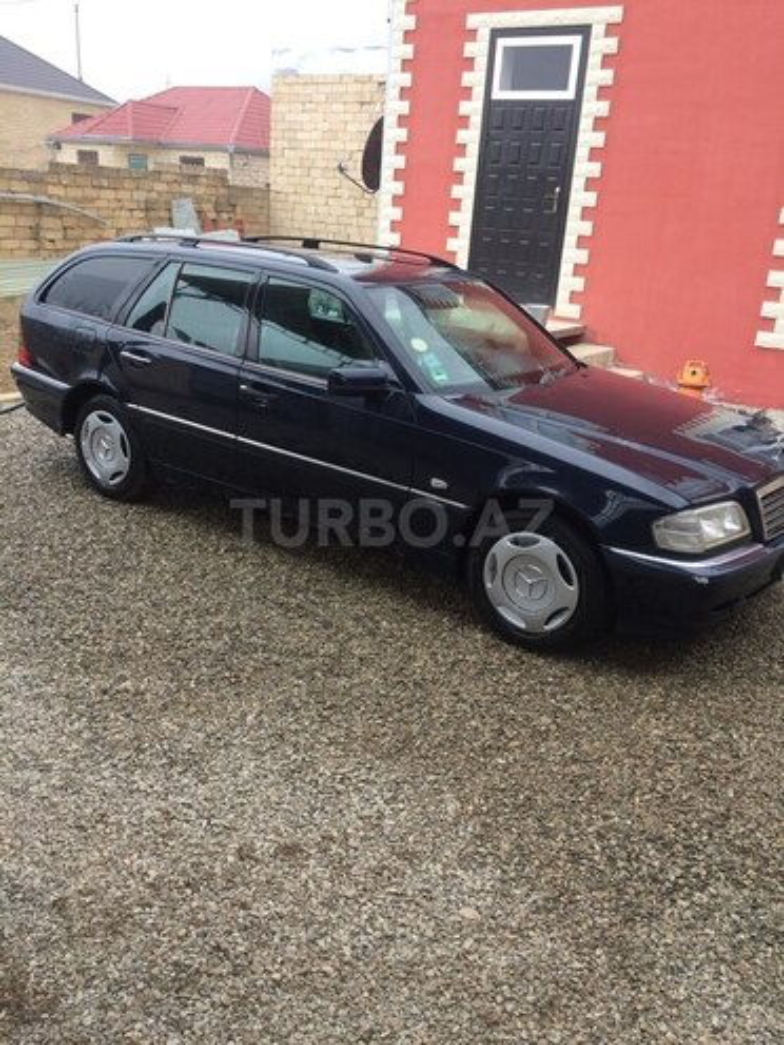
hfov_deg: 48.2
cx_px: 392
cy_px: 522
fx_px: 876
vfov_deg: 61.7
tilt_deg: -20.4
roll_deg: -4.5
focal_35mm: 29
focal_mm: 4.15
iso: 32
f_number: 2.2
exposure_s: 1/213
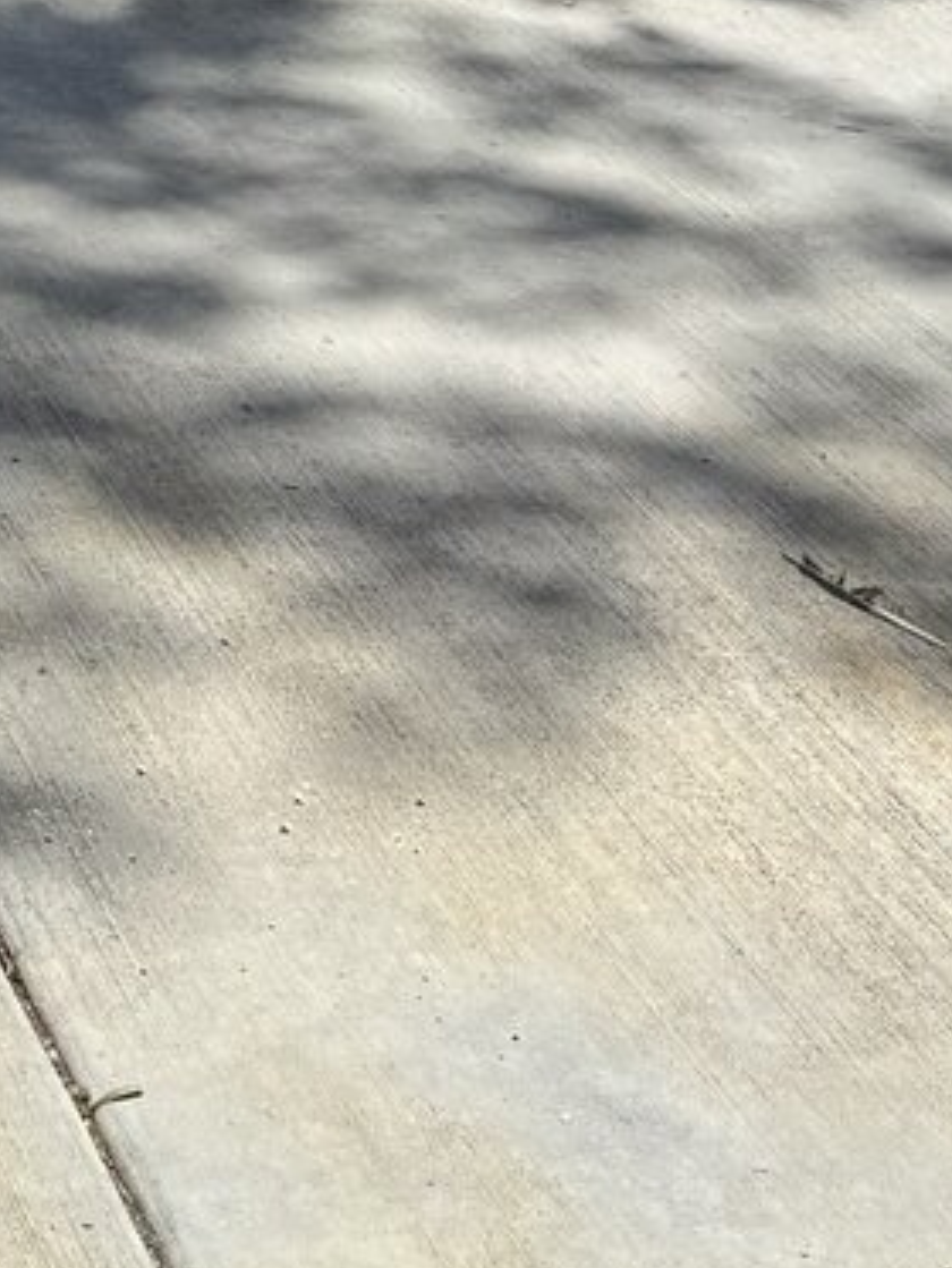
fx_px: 3775
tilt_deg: -3.2
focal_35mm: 103
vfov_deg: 15.3
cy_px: -1268
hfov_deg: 12.9
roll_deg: -0.5
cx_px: -830
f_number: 1.78
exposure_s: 1/1131
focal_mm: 6.76
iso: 80
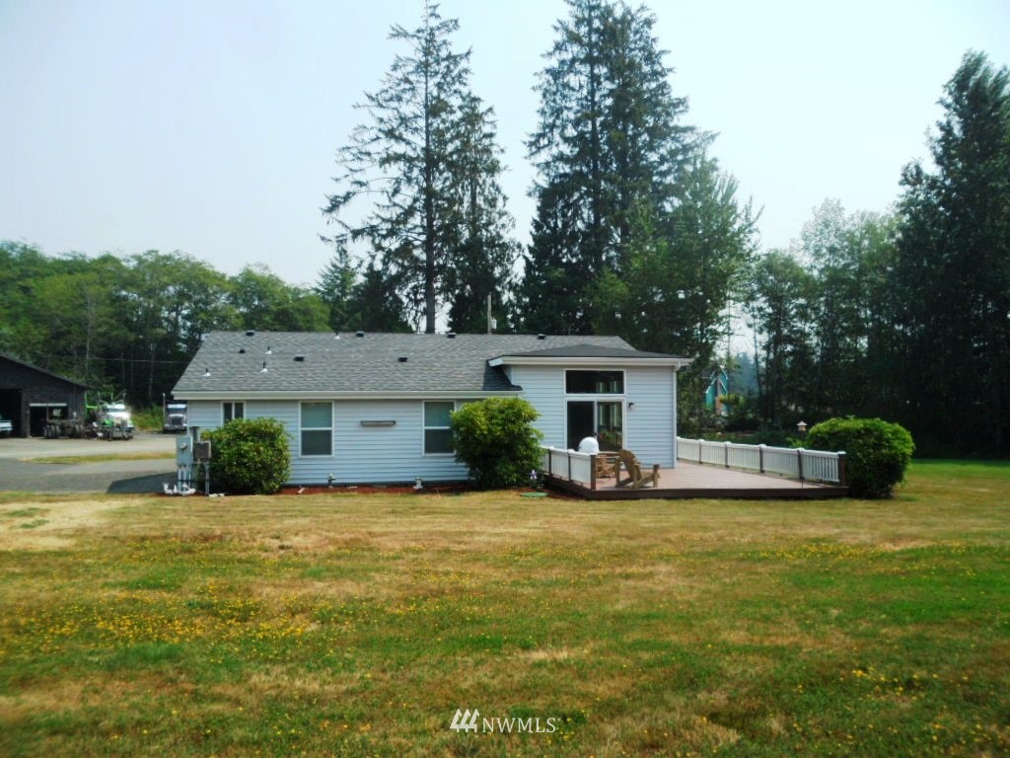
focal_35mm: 27
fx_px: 788
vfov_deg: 51.4
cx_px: 505
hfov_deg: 65.3
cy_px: 379
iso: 80
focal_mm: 4.9
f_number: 3.5
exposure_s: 1/750
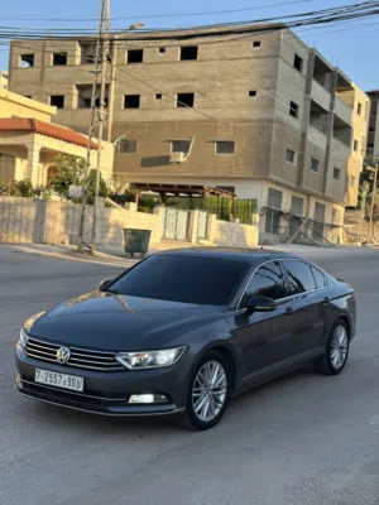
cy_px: 252
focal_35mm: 48
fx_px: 701
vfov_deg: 39.7
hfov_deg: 30.3
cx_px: 190
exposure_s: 1/1073
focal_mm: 6.86
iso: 80
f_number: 1.78
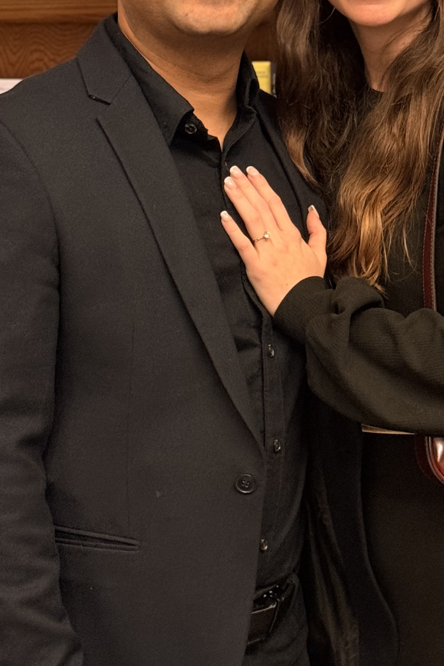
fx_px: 2017
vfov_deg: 18.7
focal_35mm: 109
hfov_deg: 12.5
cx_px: 311
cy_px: 257
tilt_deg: -8.1
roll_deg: -0.5
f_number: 1.78
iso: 320
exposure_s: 1/40
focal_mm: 6.76
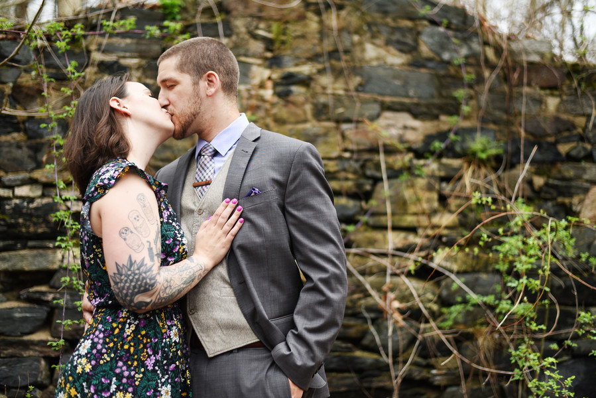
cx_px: 298
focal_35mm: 50
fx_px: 828
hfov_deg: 39.6
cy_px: 199
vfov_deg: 27.0
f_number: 2
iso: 640
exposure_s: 1/2500
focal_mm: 50
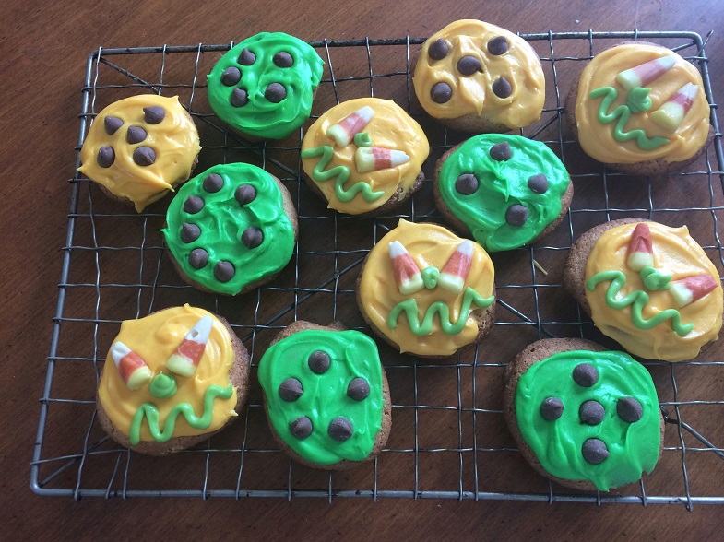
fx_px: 606
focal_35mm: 29
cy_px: 271
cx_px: 362
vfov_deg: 48.2
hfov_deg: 61.7
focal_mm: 4.15
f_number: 2.2
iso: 50
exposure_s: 1/30
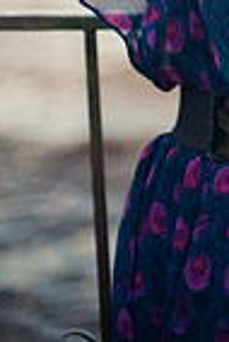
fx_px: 1504
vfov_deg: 12.3
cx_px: 324
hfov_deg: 8.5
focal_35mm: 158
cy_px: -190
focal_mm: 50
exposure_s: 1/5000
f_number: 1.4
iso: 320
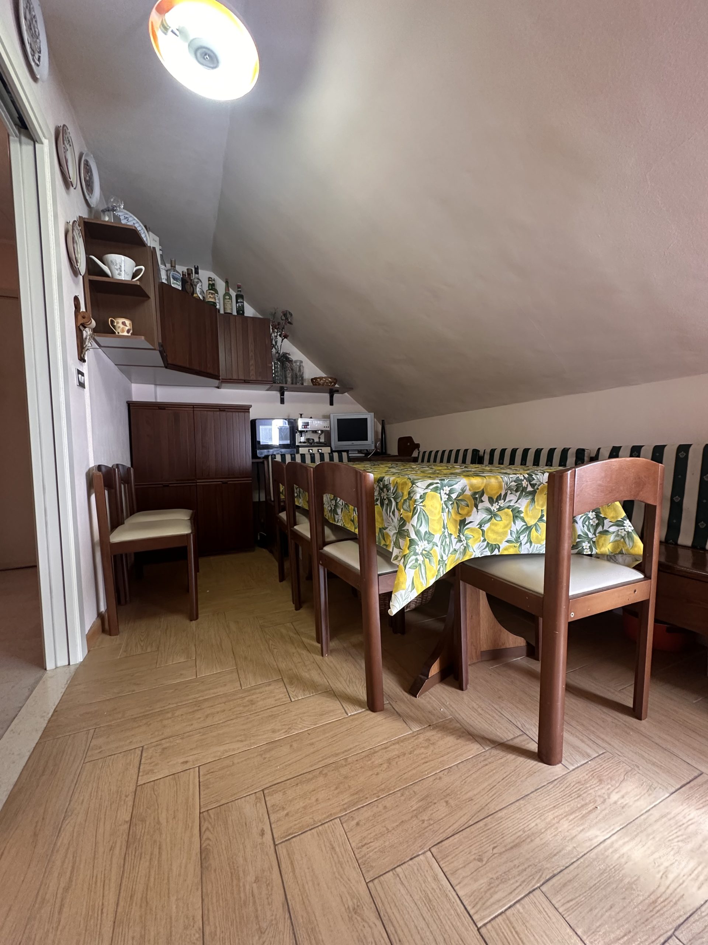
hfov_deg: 85.7
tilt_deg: -2.1
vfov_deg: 102.1
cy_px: 472
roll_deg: +1.1
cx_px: 354
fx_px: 382
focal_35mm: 14
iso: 250
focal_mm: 2.22
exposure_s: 1/50
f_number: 2.2
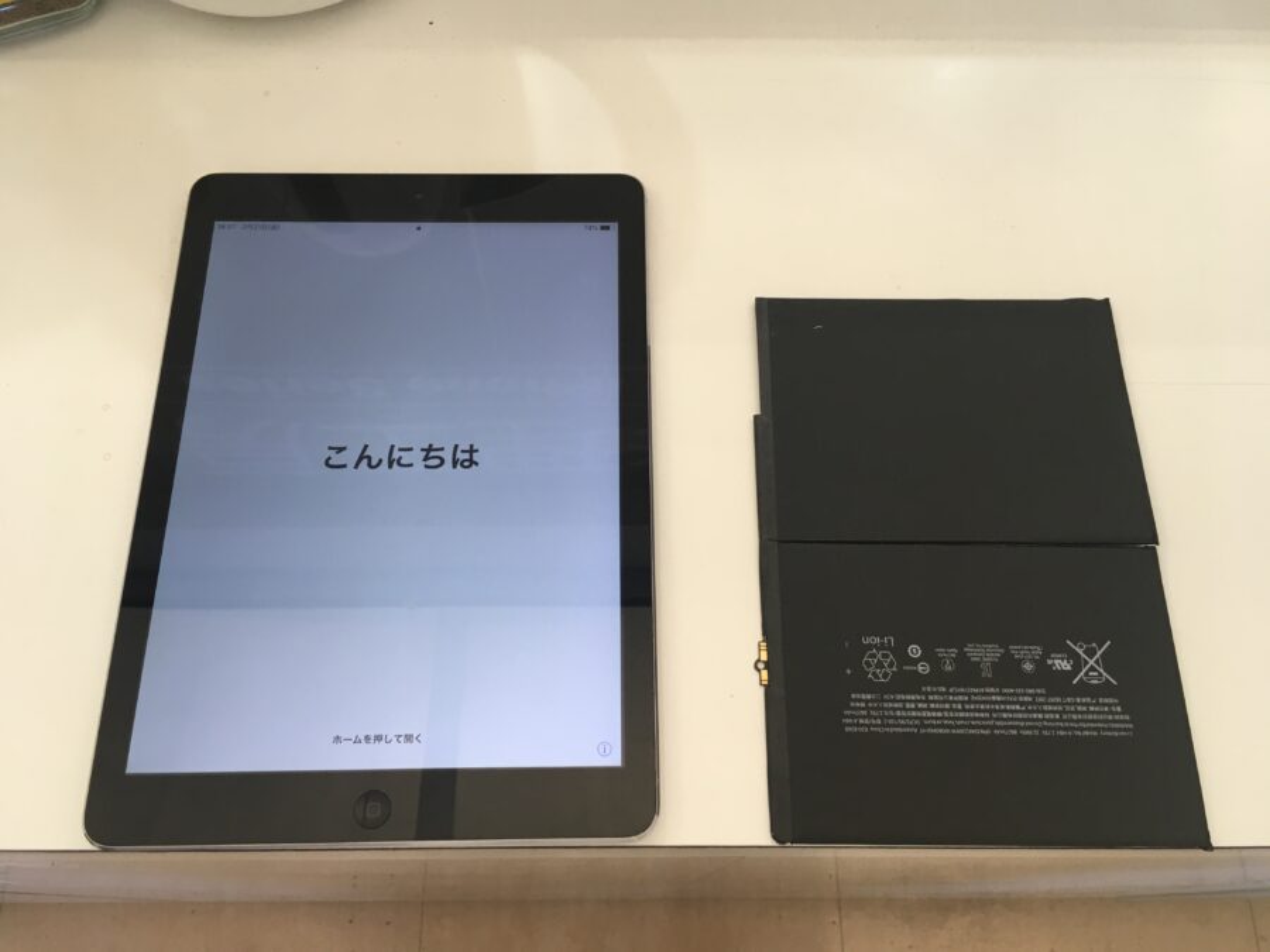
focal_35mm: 29
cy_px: 476
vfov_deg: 48.2
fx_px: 1064
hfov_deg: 61.7
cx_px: 635
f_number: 2.2
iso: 40
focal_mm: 4.15
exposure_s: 1/30
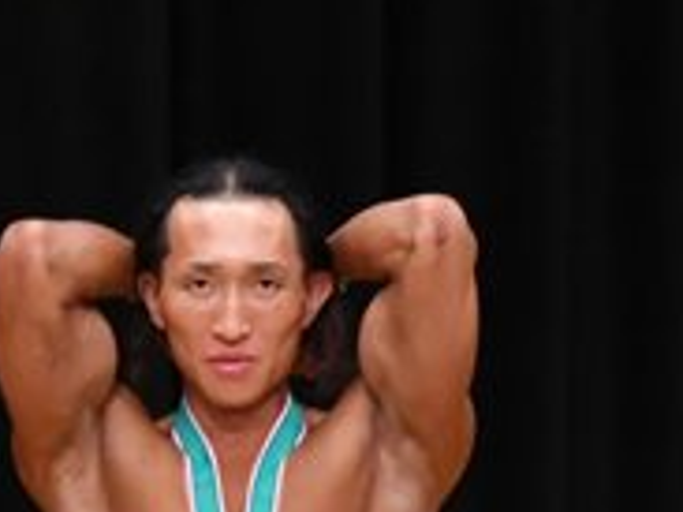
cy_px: 919
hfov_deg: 1.8
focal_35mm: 1097
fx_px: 21630
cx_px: 155
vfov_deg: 1.4
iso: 3200
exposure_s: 1/400
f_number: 5.6
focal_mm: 180
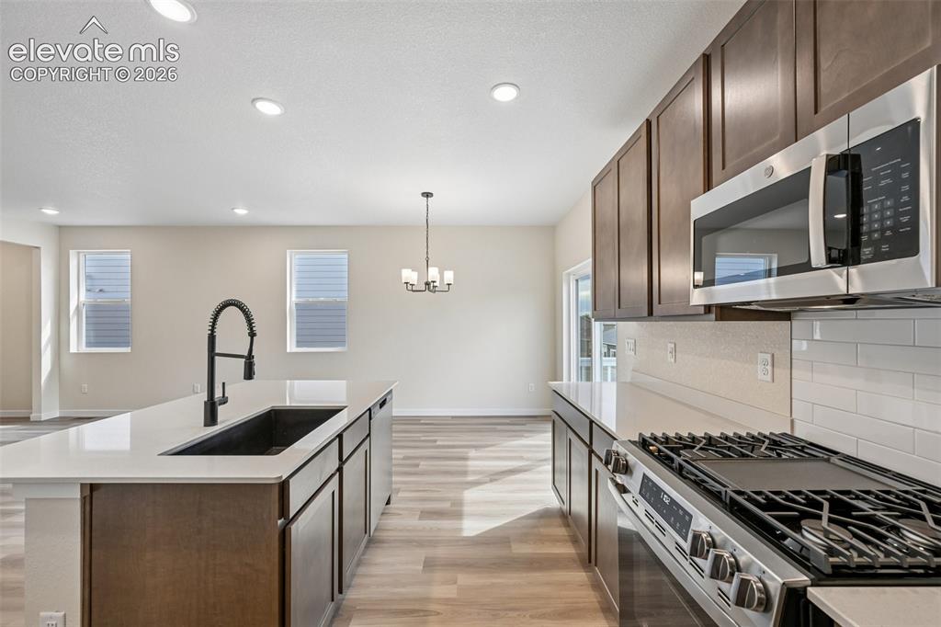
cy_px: 314
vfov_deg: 81.2
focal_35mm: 14
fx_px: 366
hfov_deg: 104.3
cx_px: 470
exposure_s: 1/15
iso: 100
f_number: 9
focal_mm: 14
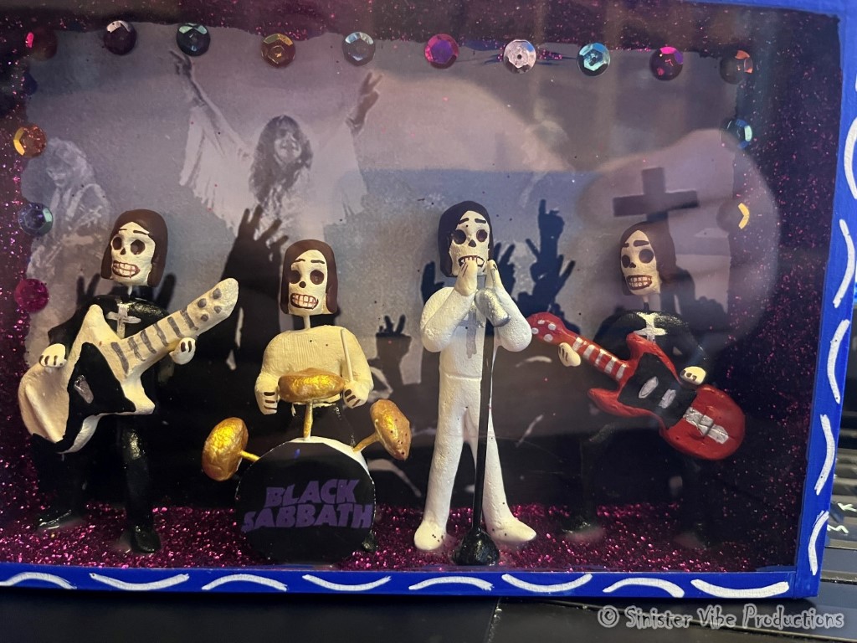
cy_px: 322
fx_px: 644
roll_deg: -2.3
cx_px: 428
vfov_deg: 53.1
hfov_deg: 67.3
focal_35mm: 26
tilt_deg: -5.9
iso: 640
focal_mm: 5.1
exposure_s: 1/30
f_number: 1.6
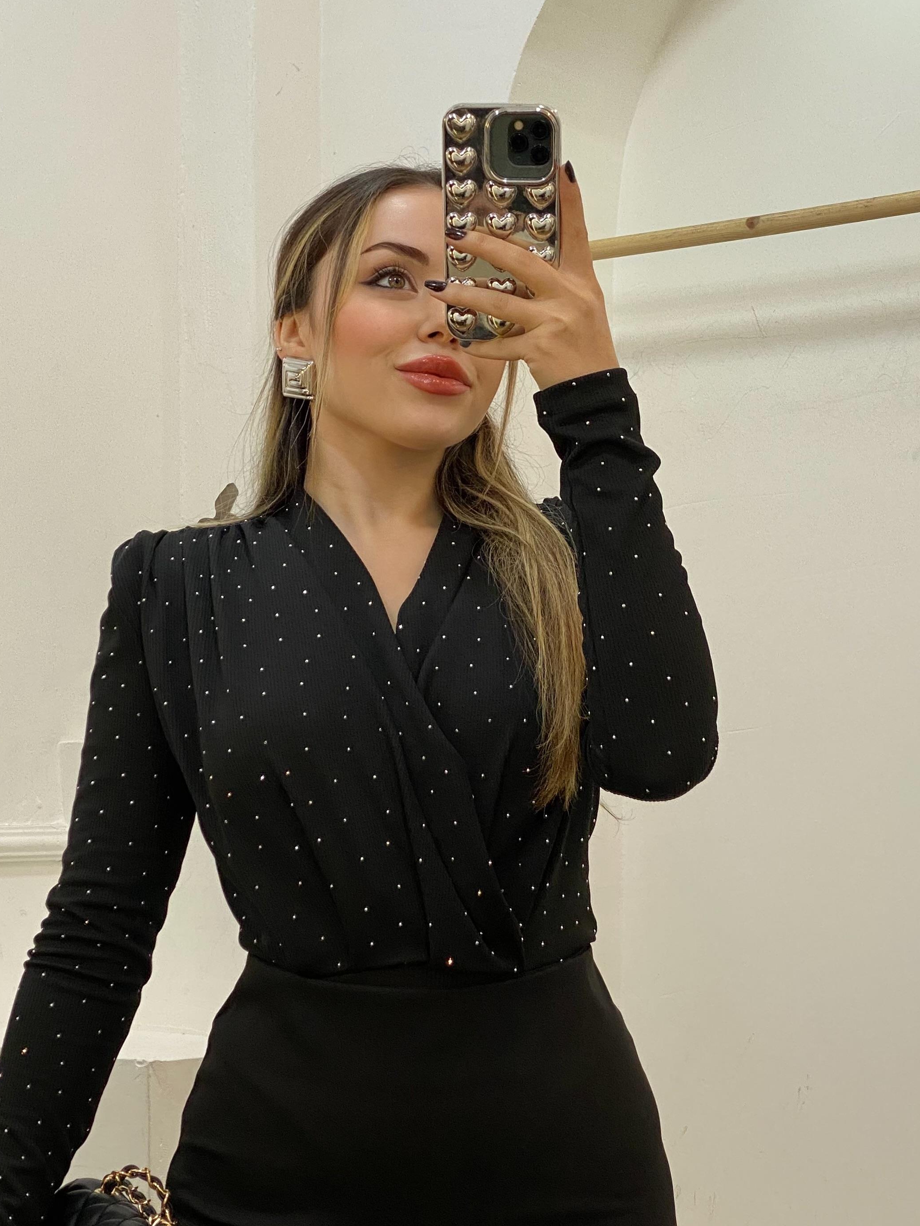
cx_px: 426
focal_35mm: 76
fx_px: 2693
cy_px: 701
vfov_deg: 25.6
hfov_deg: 19.4
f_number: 2
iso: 64
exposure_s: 1/100
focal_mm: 6
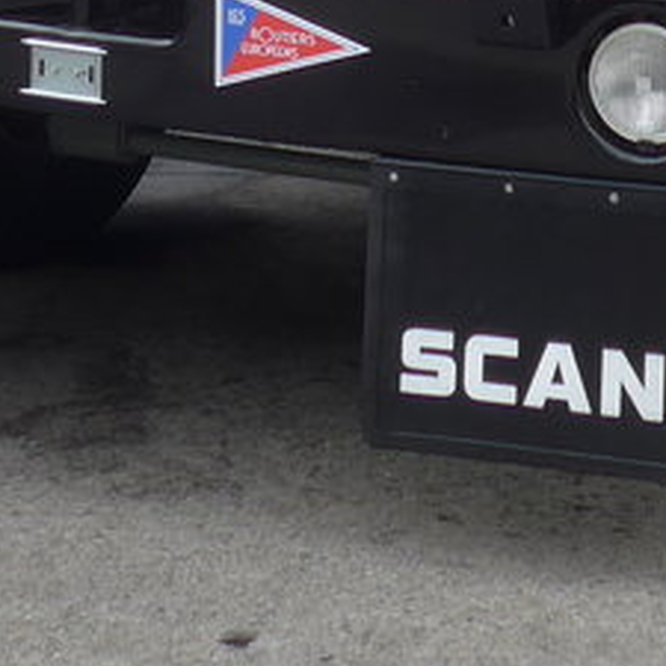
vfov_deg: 9.6
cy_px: -630
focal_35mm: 170
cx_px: 400
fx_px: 3700
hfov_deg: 10.3
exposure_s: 1/500
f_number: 2.8
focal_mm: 7.5
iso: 80
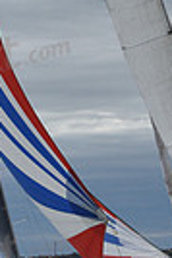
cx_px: 171
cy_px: -52
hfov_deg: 4.5
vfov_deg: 6.7
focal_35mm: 306
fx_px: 2187
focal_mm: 70
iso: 320
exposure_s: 1/1000
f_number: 10
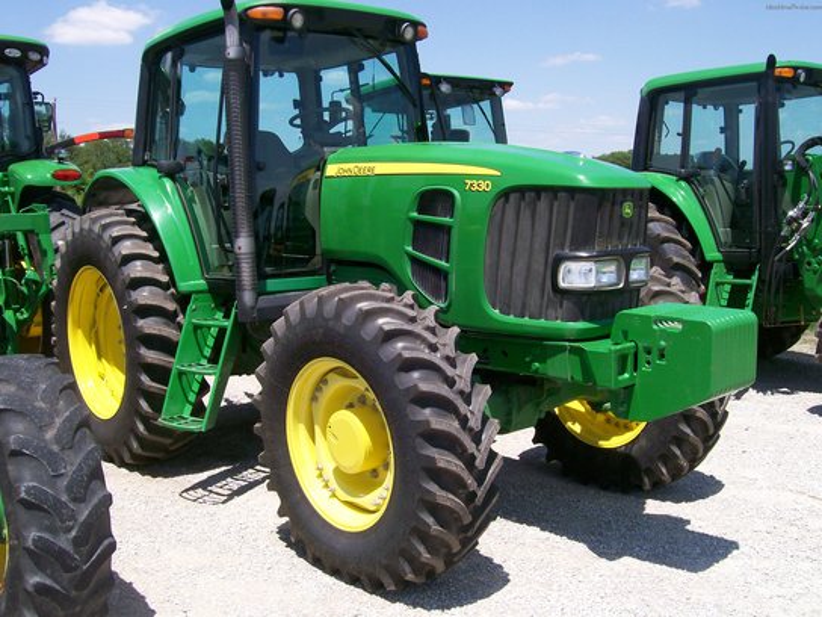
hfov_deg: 51.4
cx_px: 411
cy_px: 308
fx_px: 855
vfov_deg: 39.7
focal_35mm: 36
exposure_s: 1/483
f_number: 4.8
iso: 80
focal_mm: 6
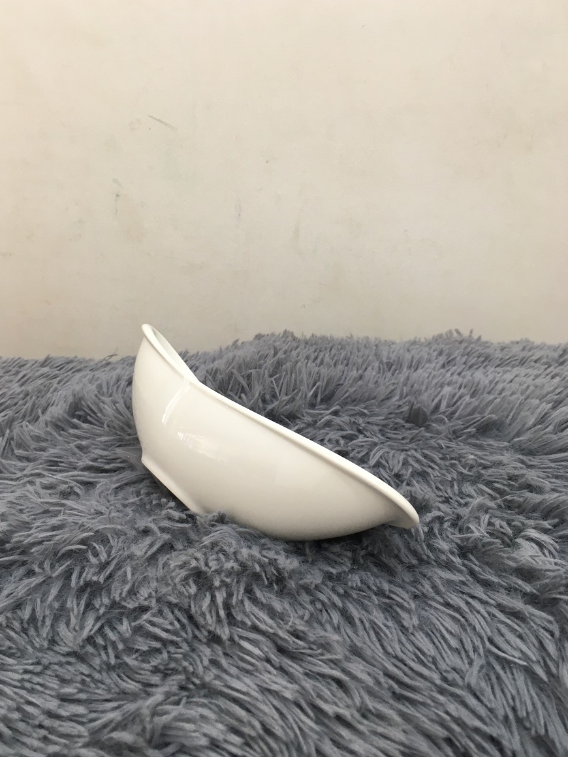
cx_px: 276
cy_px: 376
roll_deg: +2.2
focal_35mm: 30
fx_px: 656
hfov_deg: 46.8
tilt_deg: -18.3
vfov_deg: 60.0
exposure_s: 1/33
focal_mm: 4.15
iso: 80
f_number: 2.2
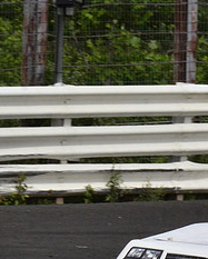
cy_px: 285
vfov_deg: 3.1
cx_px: 395
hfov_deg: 2.5
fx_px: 4808
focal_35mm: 626
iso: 1000
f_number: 16
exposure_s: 1/1000
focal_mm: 130
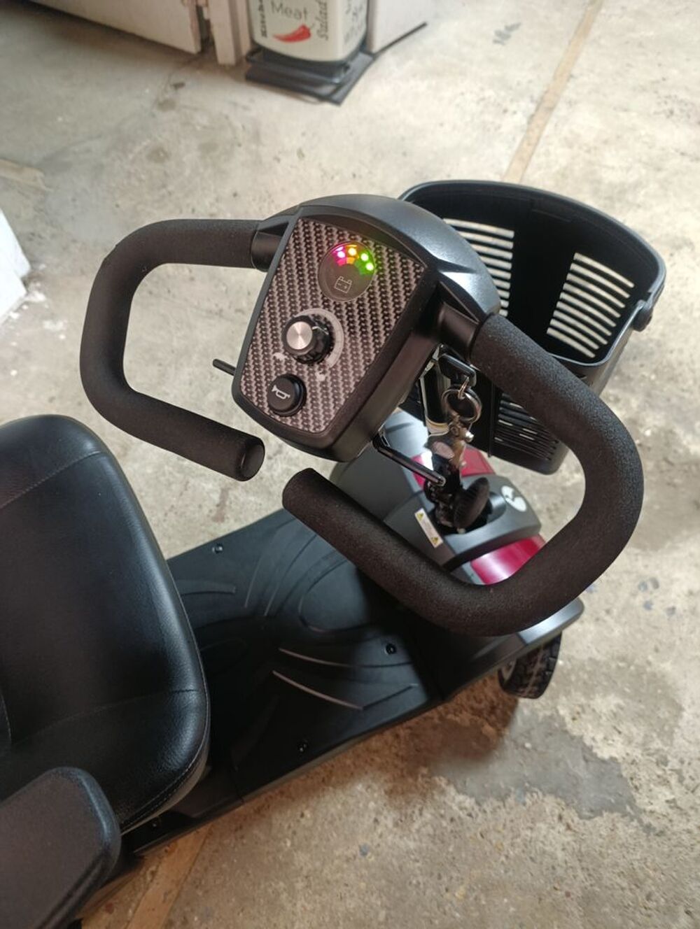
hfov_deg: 59.0
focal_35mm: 23
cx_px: 350
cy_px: 464
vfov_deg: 73.8
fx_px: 619
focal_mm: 6.11
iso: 1084
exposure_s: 1/25
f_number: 1.65
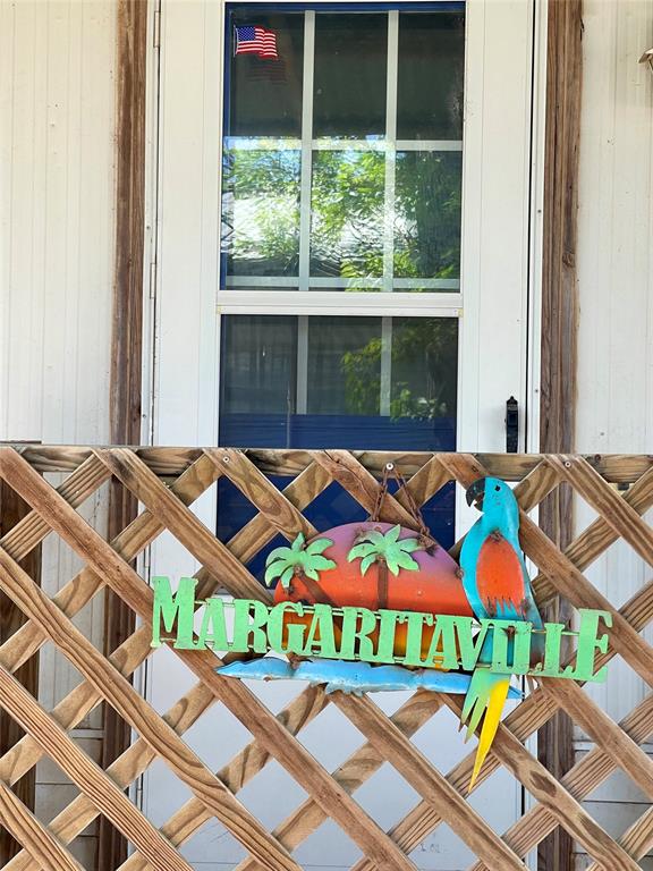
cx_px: 326
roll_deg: -1.6
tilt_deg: +2.8
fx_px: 1610
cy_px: 436
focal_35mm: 64
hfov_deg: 22.9
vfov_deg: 30.3
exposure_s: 1/99
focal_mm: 7.5
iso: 25
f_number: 2.2
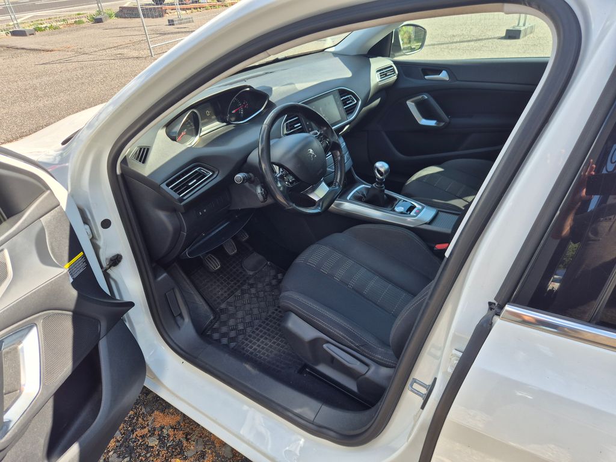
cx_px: 308
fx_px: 409
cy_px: 231
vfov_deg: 58.9
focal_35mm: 23
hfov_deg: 73.9
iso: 25
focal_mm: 5.4
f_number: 1.8
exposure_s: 1/441
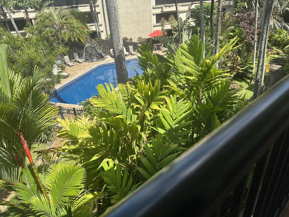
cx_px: 144
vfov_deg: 56.8
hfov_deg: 71.6
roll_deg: +4.4
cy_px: 108
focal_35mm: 24
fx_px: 200
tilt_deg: -26.9
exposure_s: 1/2410
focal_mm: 6.86
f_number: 1.78
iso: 80
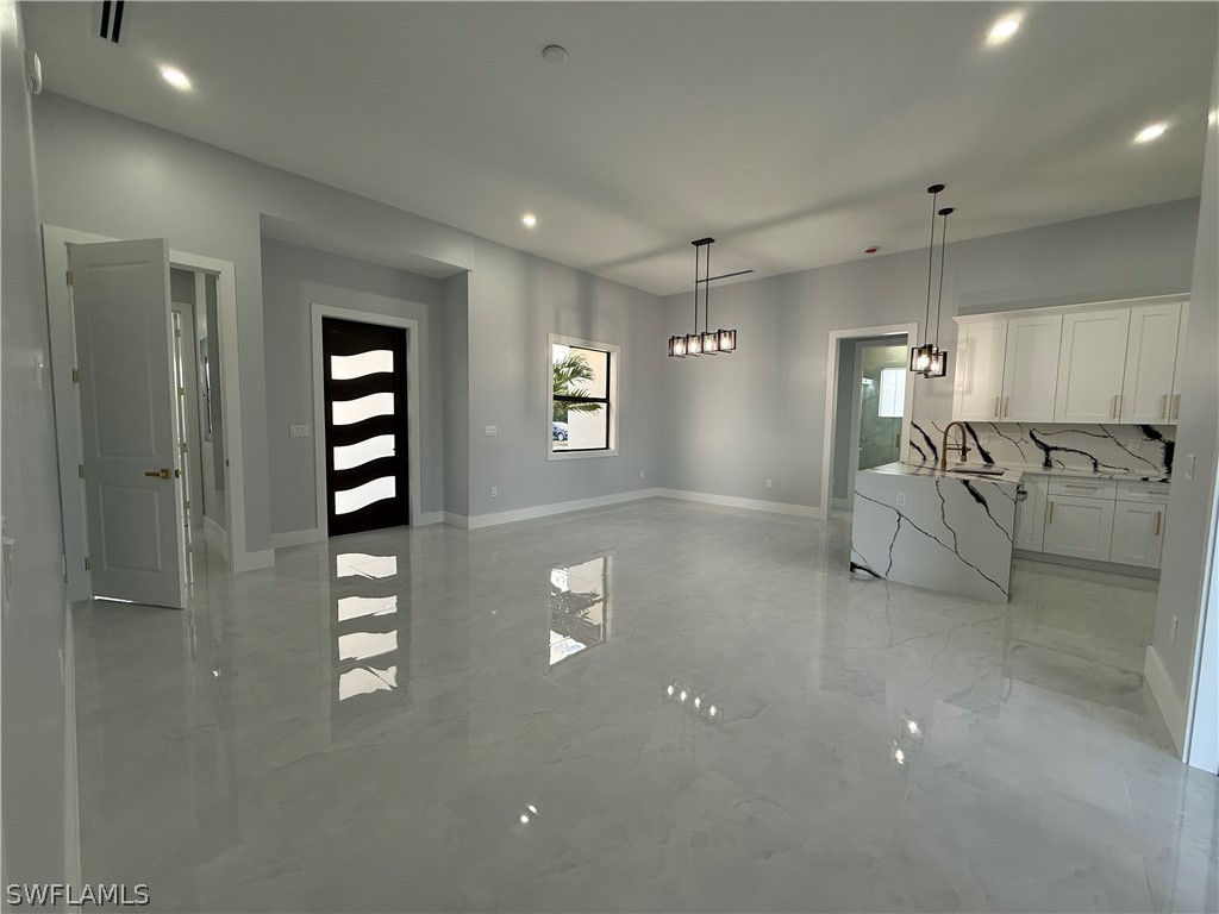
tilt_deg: -4.4
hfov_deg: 102.1
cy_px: 457
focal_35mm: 14
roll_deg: -0.9
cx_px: 610
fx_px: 493
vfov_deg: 85.7
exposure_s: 1/120
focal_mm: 2.22
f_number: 2.2
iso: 160
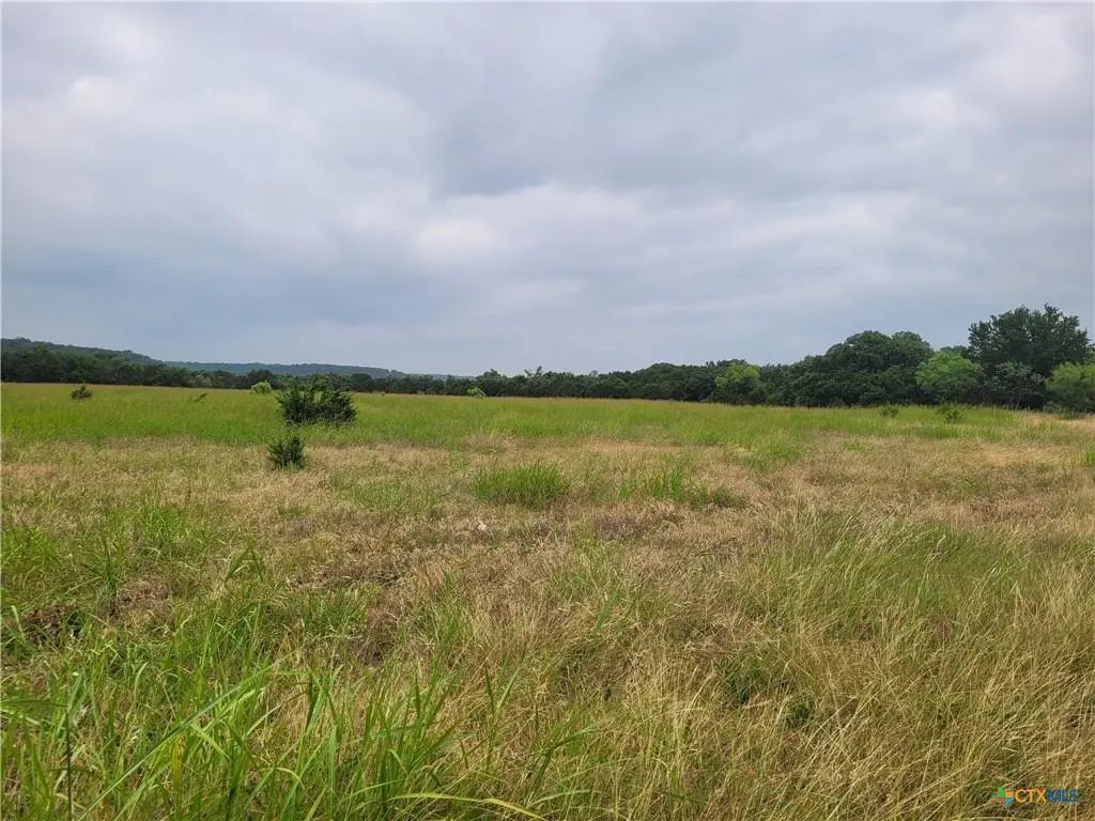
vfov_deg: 53.1
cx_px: 548
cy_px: 410
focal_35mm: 26
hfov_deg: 67.3
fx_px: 822
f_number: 1.8
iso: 40
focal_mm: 5.4
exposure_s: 1/313
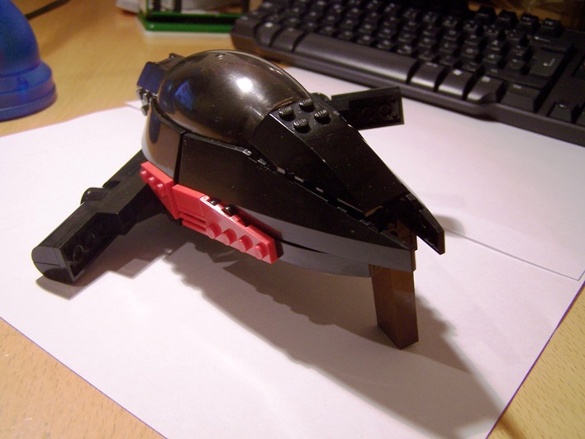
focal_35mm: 38
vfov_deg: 37.8
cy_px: 220
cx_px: 292
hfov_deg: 48.9
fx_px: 643
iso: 160
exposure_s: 1/13
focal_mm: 6.3
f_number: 2.8
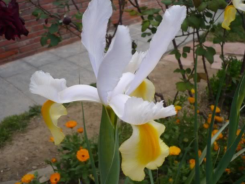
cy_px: 90
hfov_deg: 50.1
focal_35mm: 37
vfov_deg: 38.7
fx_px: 262
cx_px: 122
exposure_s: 1/640
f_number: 2.8
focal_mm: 5.8
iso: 100
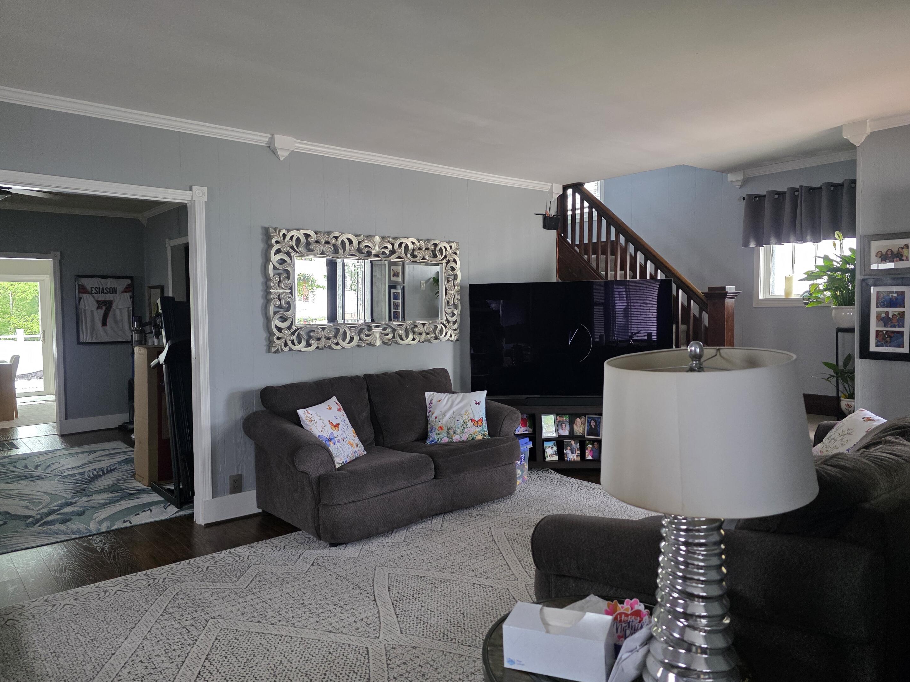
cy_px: 336
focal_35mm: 24
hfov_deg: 71.6
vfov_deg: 56.8
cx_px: 462
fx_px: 631
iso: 320
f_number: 1.7
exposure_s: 1/120
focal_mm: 6.3
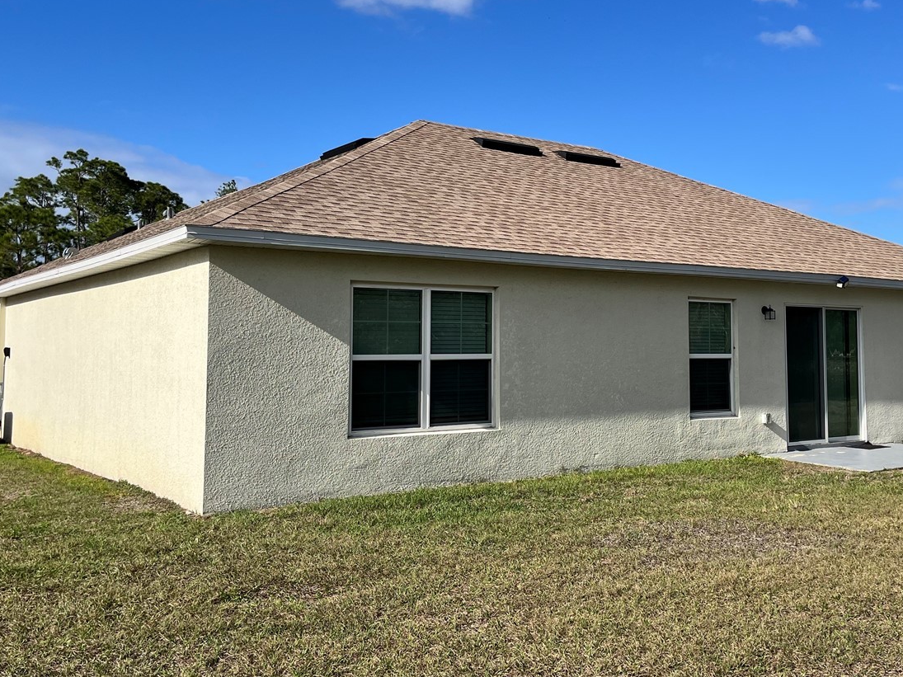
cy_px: 278
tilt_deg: +4.2
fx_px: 991
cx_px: 538
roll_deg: +0.5
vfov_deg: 37.6
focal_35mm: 38
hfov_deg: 48.7
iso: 50
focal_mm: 5.1
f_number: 1.6
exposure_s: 1/4310
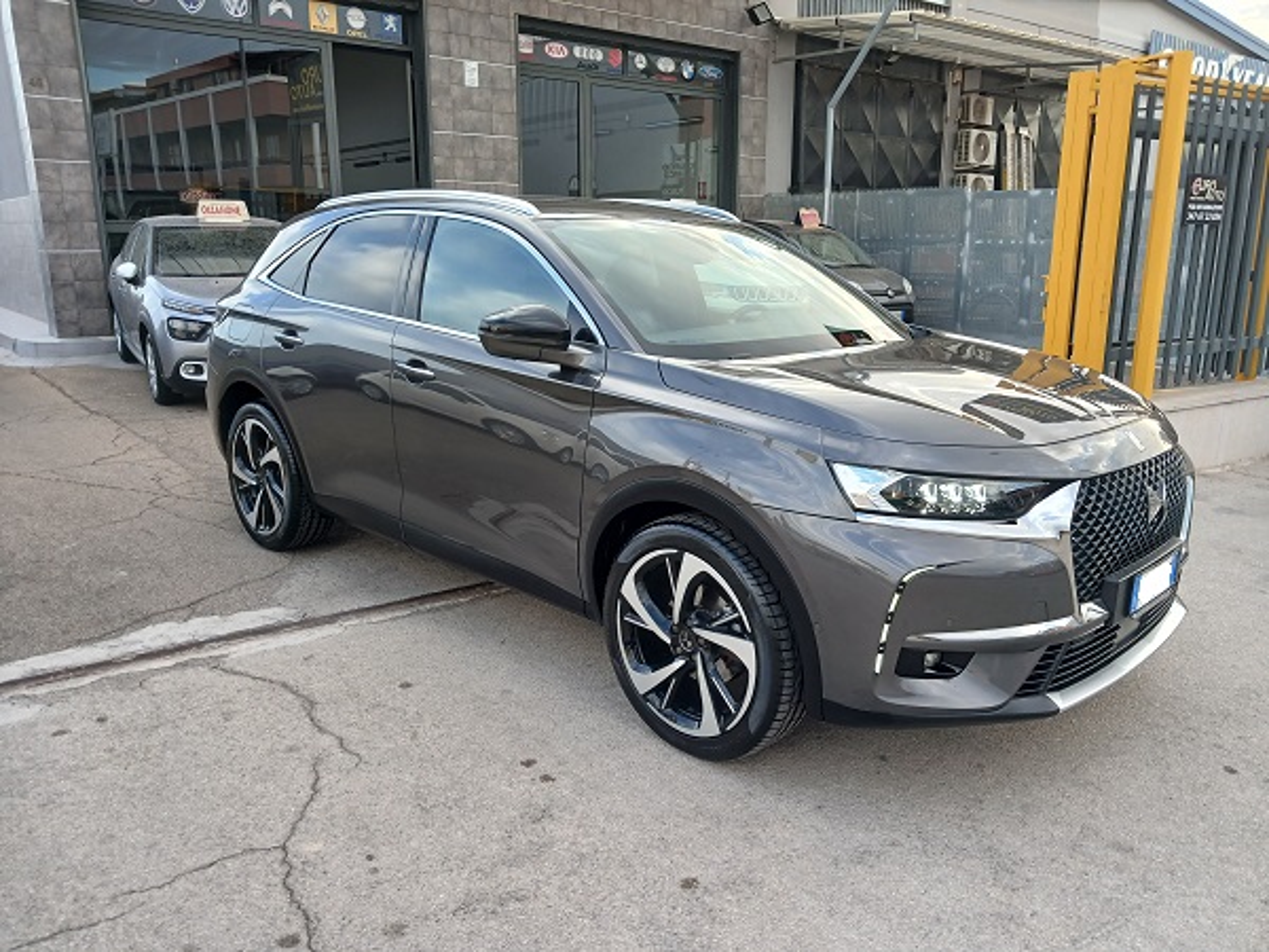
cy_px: 476
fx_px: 990
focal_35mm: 27
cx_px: 634
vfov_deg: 51.4
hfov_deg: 65.3
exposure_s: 1/100
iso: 40
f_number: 1.8
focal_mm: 3.98
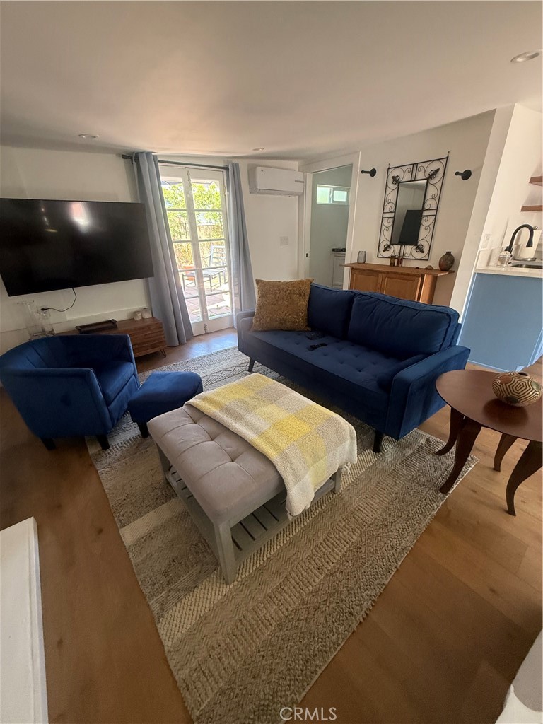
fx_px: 293
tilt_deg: -25.5
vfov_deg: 102.1
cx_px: 272
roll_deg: +1.4
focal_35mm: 14
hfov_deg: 85.7
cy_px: 362
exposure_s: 1/99
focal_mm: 2.22
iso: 250
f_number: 2.2
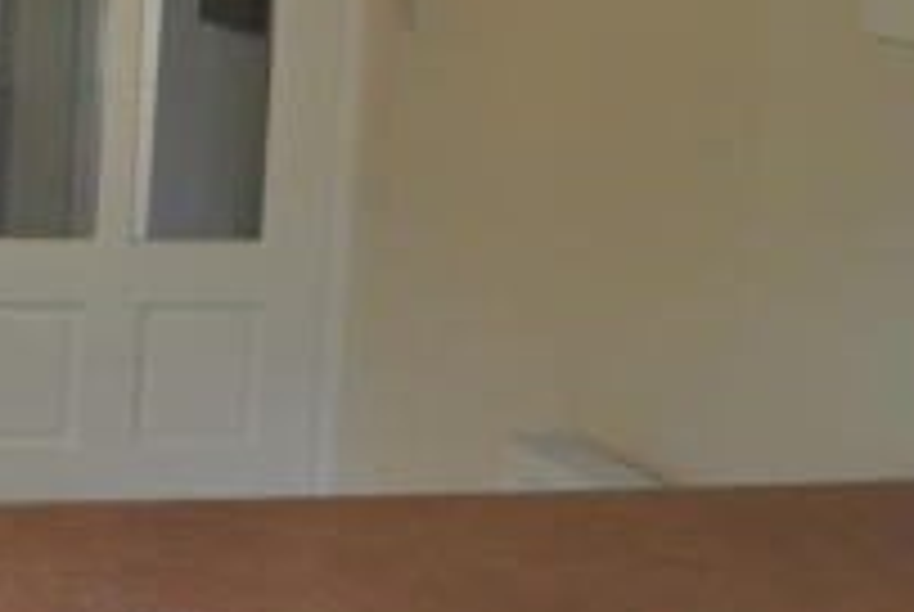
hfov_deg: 18.4
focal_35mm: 106
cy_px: 223
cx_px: -137
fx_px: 2695
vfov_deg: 13.0
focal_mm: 22
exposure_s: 1/40
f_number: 4
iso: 200
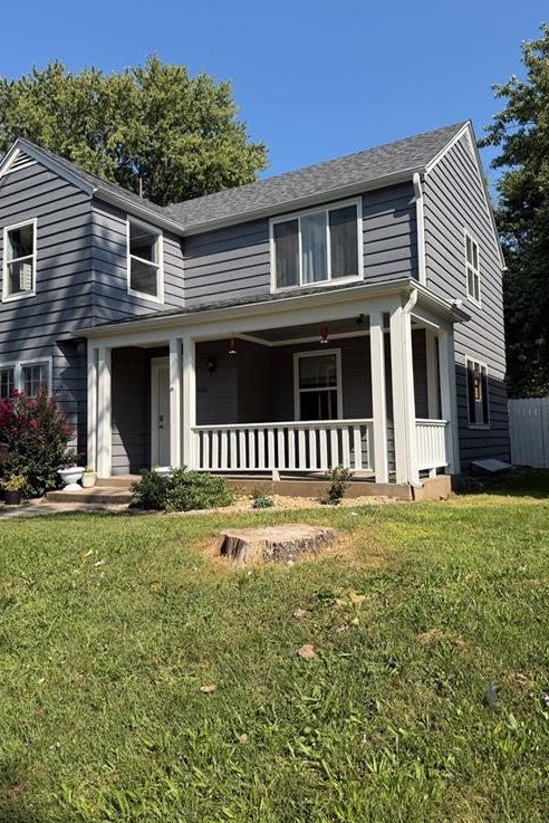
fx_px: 594
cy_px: 395
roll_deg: +2.1
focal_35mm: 26
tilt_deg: +8.2
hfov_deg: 49.6
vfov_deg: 69.3
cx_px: 290
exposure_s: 1/3759
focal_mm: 6.76
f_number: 1.78
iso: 80
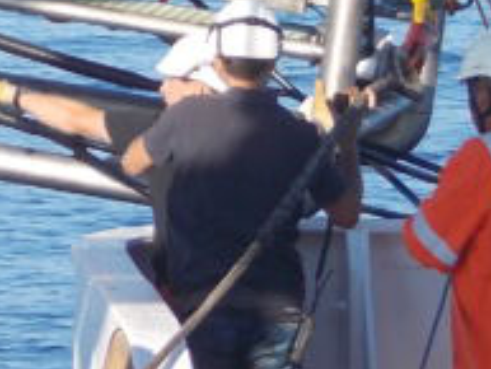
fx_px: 7650
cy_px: -66
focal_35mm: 539
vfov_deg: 2.8
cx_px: -51
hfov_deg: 3.7
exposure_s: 1/125
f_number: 6.5
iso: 80
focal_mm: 23
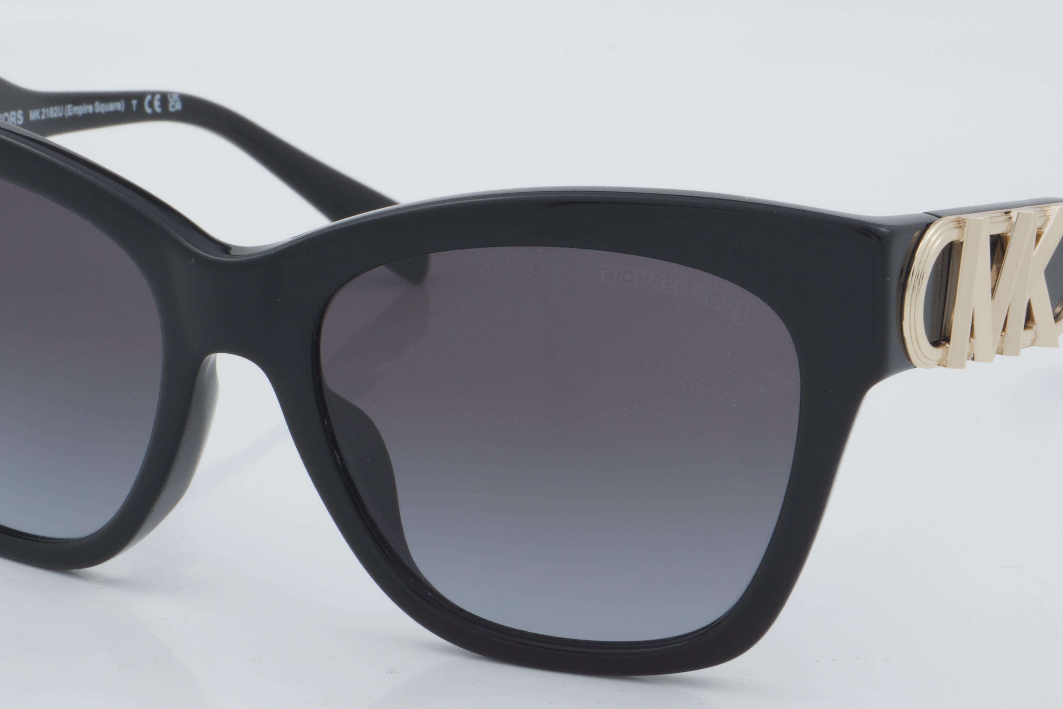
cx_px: 486
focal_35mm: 104
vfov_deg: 13.2
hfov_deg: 19.6
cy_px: 339
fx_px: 3071
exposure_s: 1/4
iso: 100
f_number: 32
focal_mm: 50
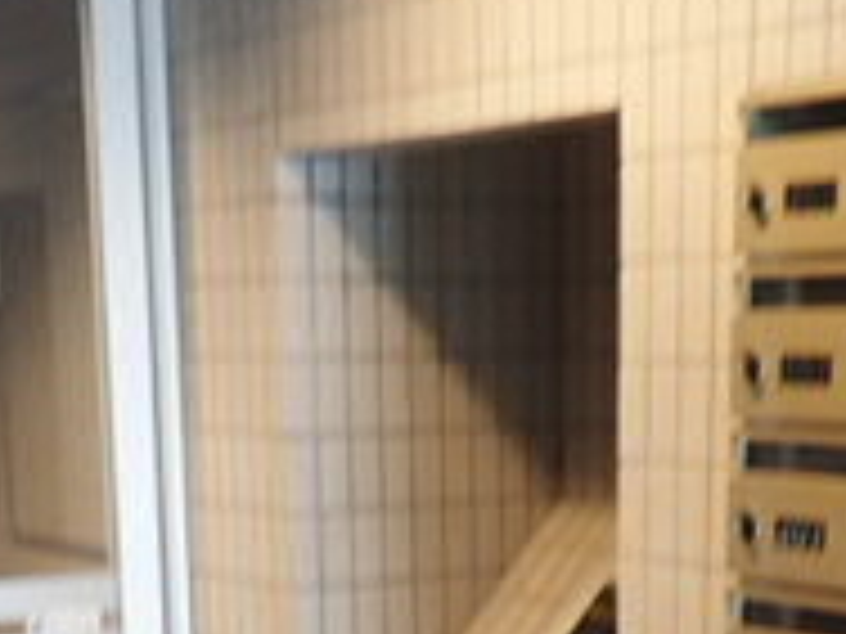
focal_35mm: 85
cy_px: 904
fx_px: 2077
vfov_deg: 16.1
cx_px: 464
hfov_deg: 23.0
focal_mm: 4.5
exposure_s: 1/30
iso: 200
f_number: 2
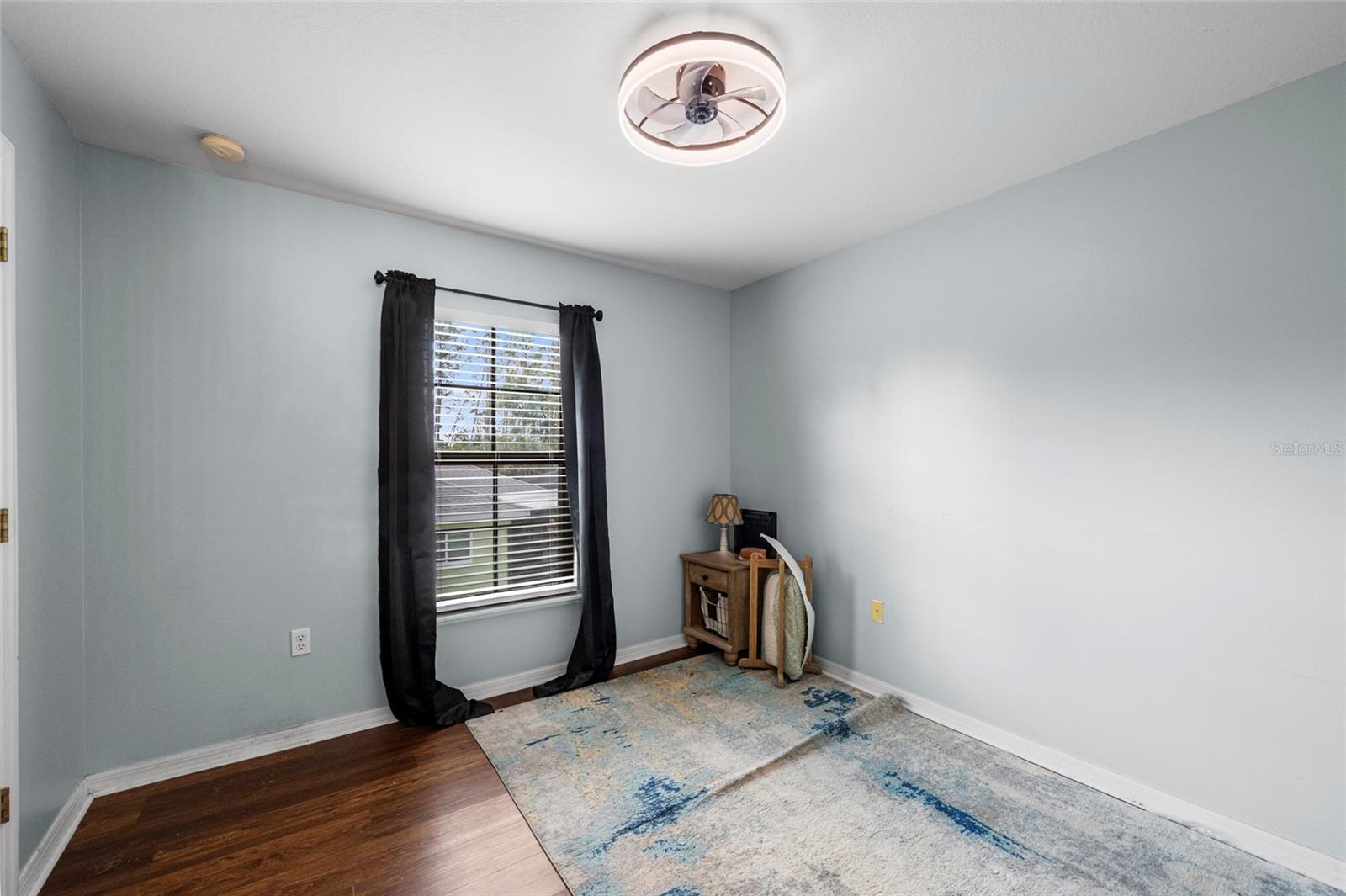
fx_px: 523
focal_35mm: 14
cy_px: 448
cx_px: 673
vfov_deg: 81.1
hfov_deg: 104.3
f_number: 8
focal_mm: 14
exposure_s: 1/320
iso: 800
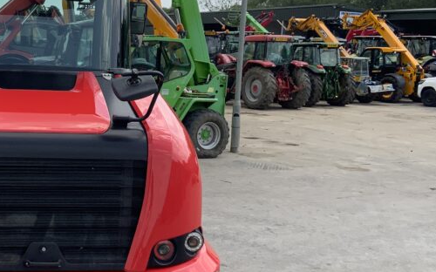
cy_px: 148
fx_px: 748
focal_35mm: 63
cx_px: 79
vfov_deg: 20.6
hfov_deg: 31.5
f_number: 1.8
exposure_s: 1/1490
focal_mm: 3
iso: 16
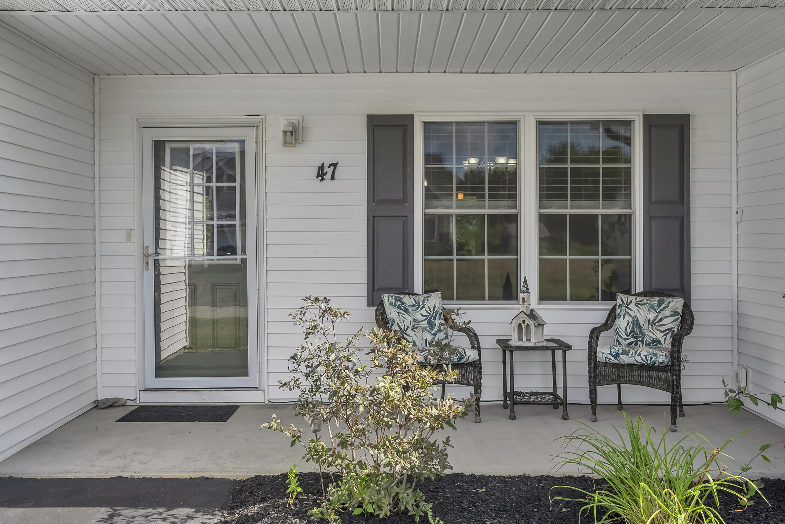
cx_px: 392
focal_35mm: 33
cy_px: 262
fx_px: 720
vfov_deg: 40.0
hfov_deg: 57.2
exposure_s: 1/160
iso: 320
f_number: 11
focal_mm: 33
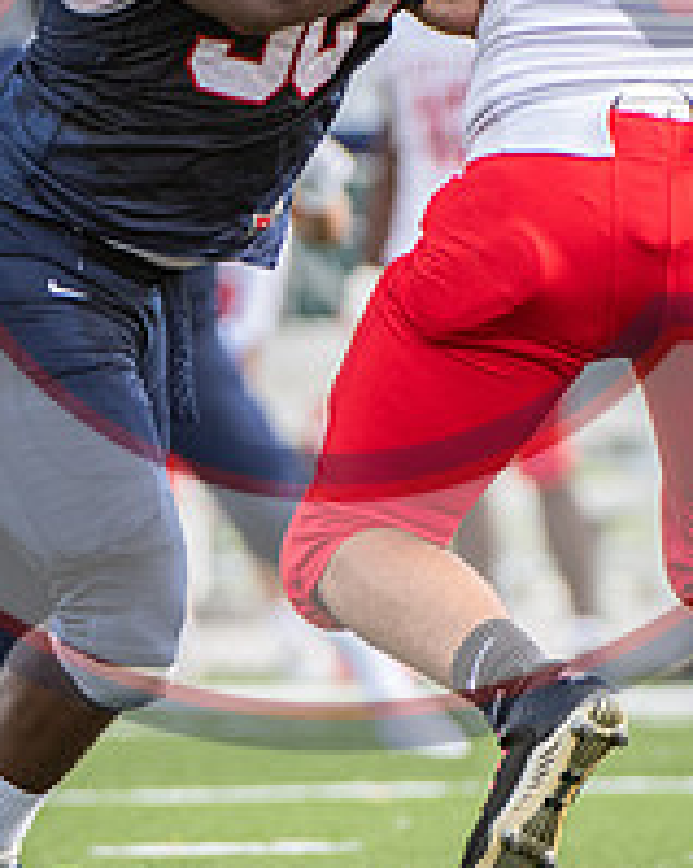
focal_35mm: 1160
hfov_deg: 1.3
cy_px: 265
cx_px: 265
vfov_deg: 1.7
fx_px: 29762
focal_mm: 300
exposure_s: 1/1000
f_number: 4
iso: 640
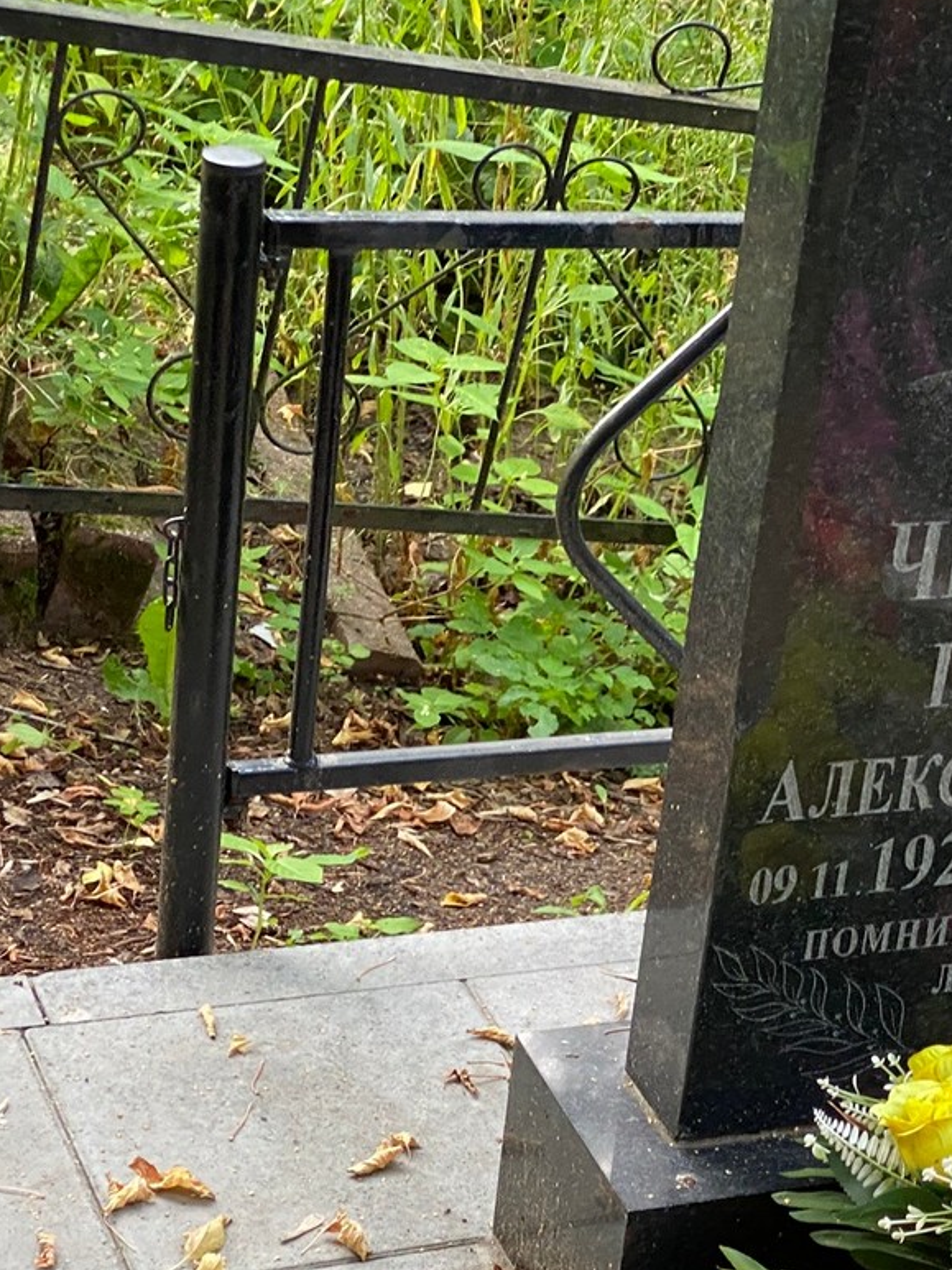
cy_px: 712
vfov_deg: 20.2
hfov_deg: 14.9
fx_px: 3557
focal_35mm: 97
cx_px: 1046
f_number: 2
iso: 125
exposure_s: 1/121
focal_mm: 6
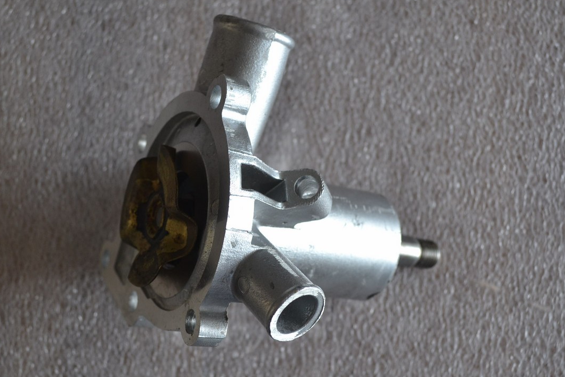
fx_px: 895
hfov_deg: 35.0
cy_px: 228
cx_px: 258
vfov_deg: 23.7
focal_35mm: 57
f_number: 4.5
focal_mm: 30
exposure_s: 1/80
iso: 400
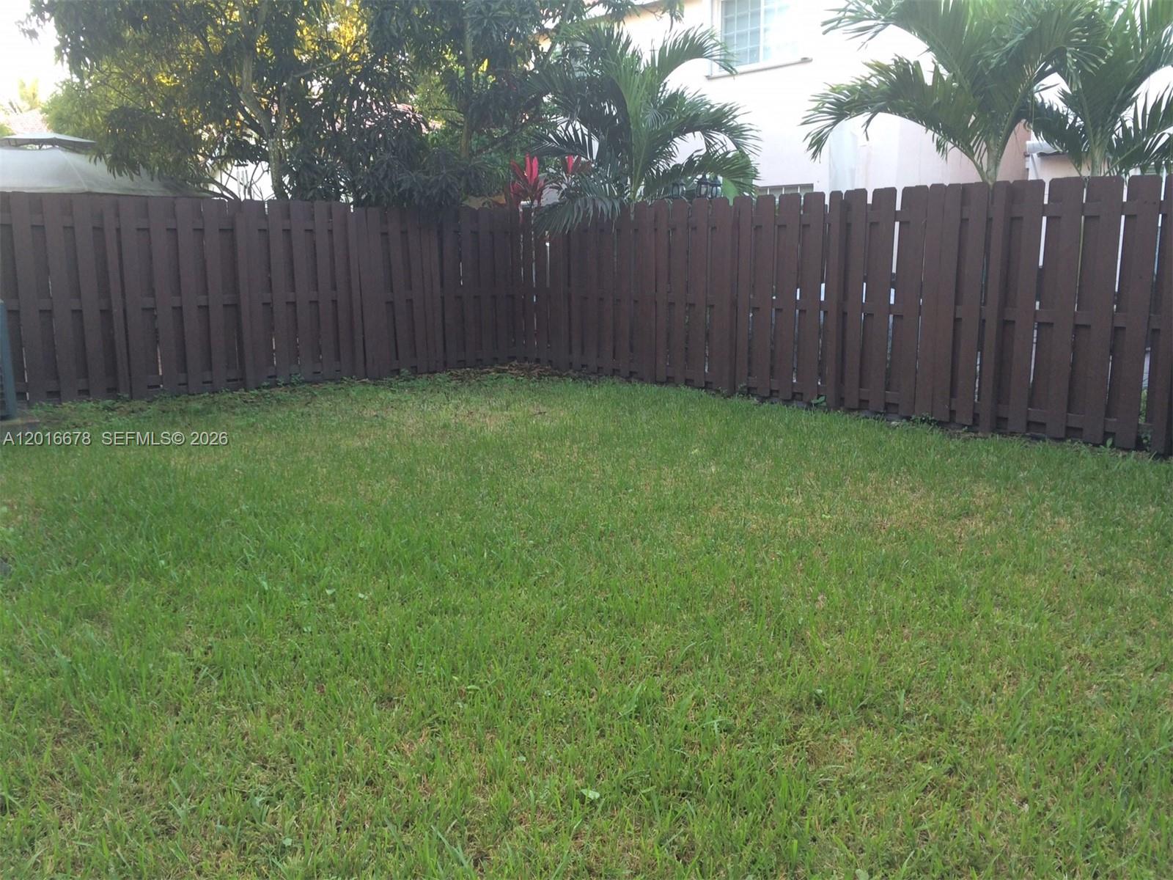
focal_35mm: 30
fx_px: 1017
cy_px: 440
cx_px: 586
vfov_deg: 46.8
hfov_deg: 60.0
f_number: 2.2
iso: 50
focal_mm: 4.12
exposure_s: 1/40
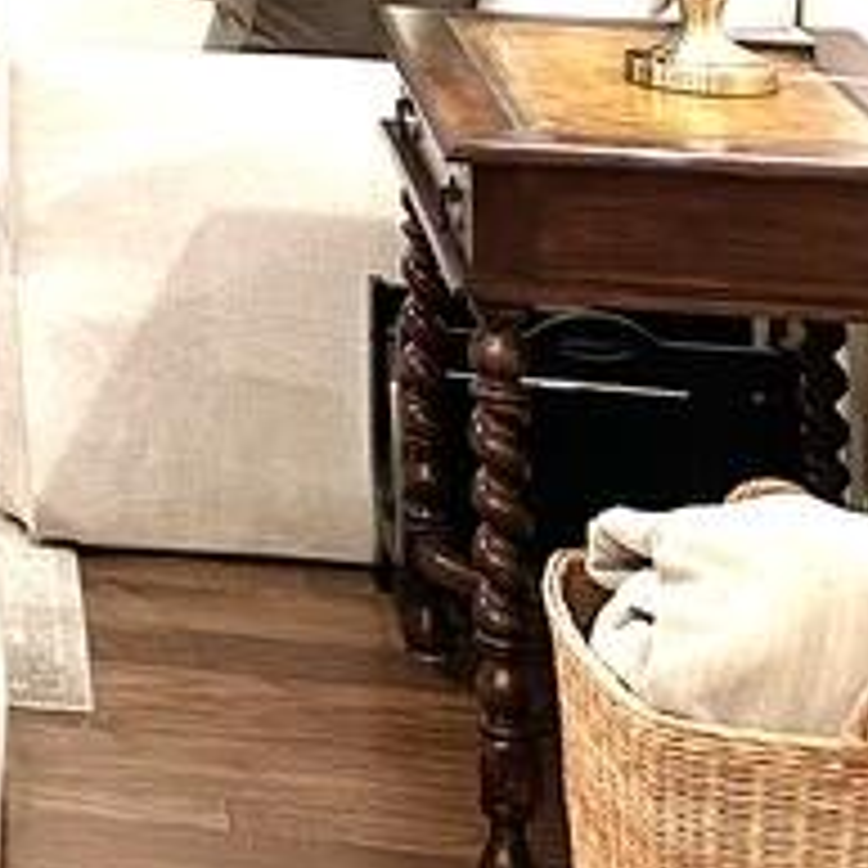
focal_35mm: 122
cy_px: -661
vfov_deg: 13.0
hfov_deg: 12.2
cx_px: -998
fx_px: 3461
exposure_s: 1/60
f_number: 1.5
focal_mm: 5.7
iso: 250
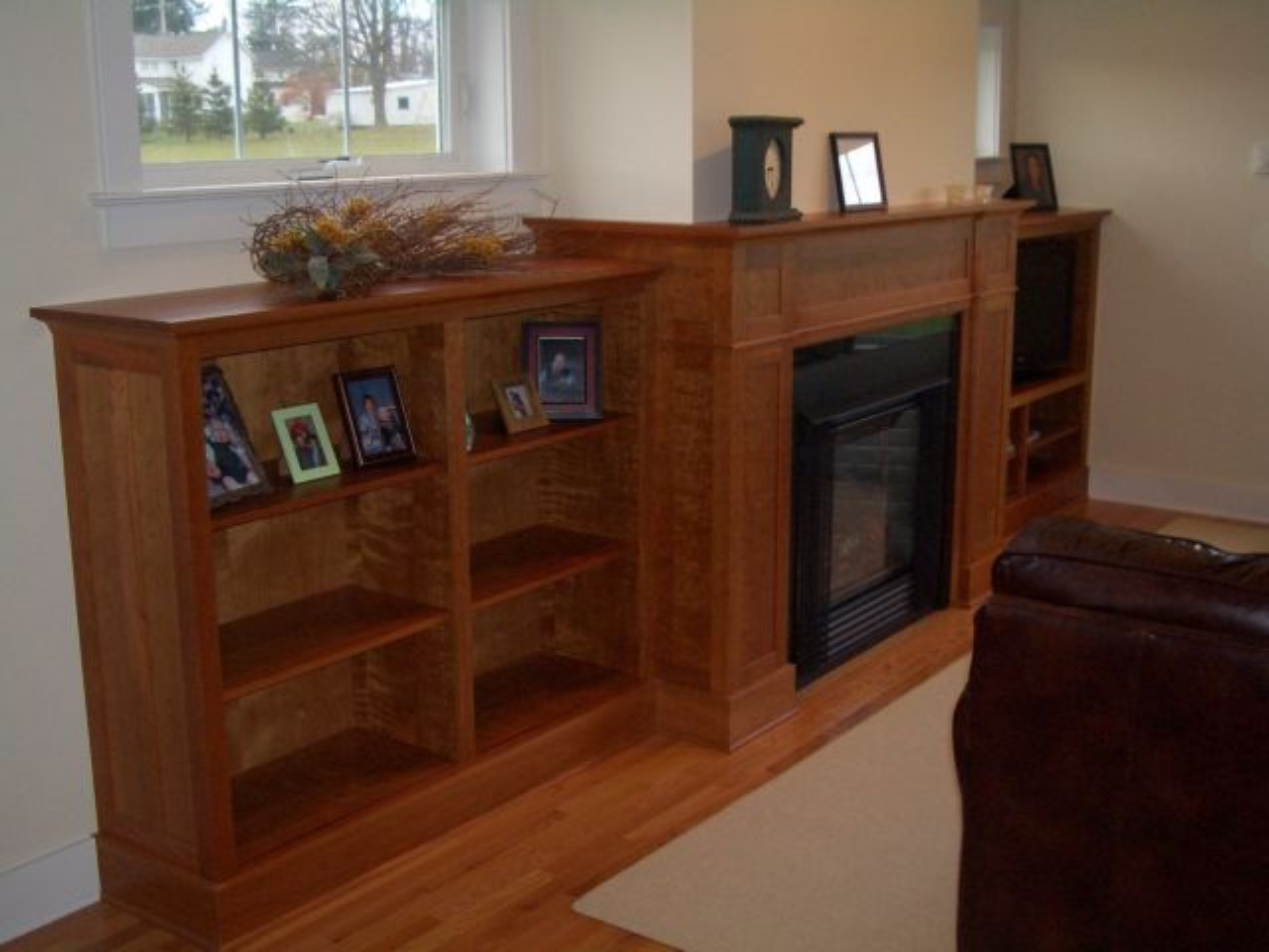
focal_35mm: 41
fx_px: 1503
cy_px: 476
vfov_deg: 35.1
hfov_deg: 45.8
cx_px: 634
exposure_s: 1/60
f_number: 2.8
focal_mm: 6.8
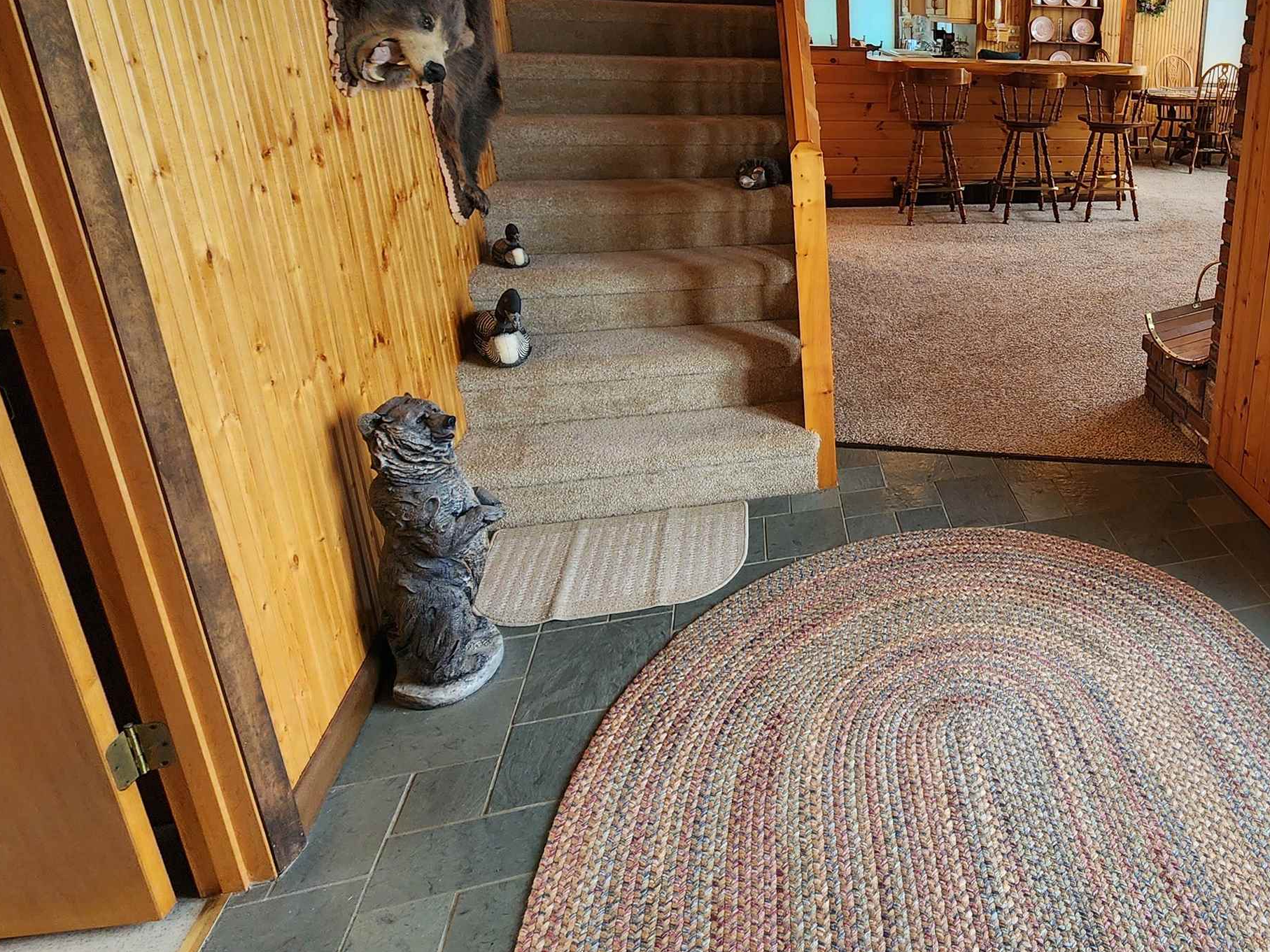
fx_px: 807
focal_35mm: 22
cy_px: 299
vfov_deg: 59.3
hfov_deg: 67.8
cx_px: 1048
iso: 125
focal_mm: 2.2
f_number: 2.2
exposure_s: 1/60
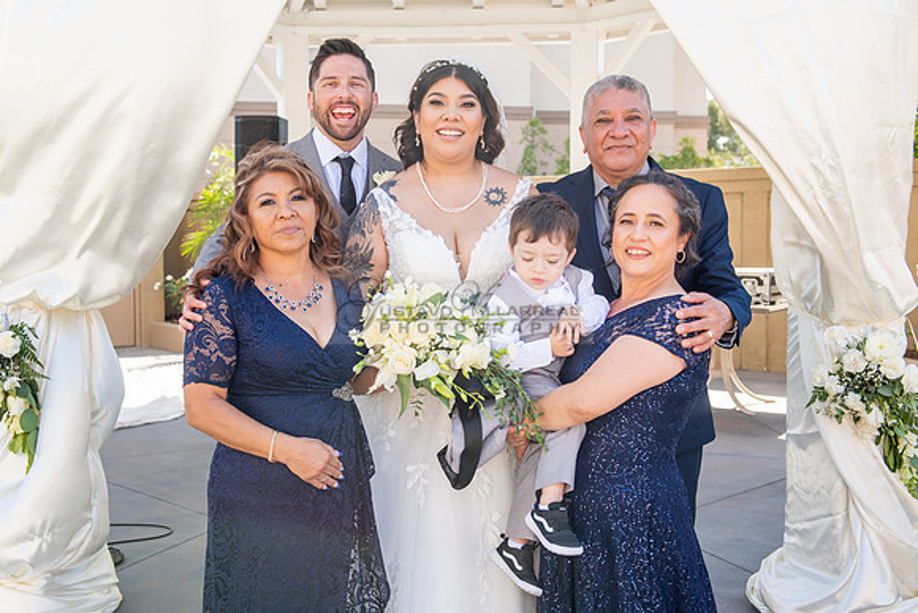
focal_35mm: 42
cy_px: 291
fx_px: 1084
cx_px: 405
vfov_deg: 31.6
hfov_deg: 45.8
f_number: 5
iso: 100
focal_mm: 38
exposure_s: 1/125
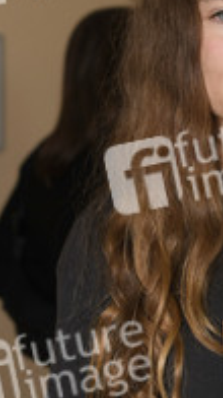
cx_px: 268
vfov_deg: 22.1
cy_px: 268
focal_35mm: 96
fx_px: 1011
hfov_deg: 12.3
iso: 640
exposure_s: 1/320
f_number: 3.5
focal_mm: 45
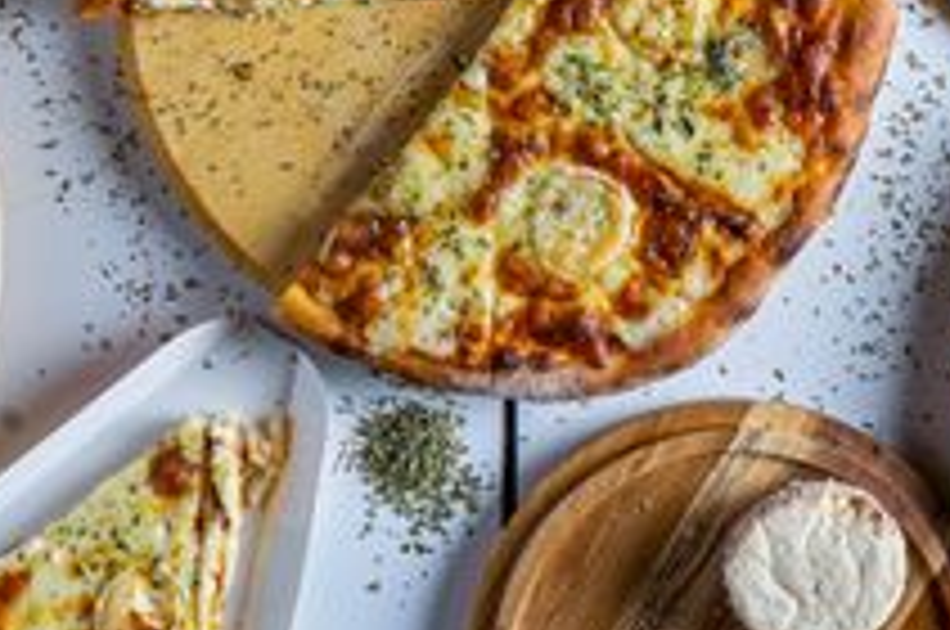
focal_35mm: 102
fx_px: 2688
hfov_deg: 20.0
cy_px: -16
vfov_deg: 13.2
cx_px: 585
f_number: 9
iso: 320
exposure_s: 1/160
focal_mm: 42
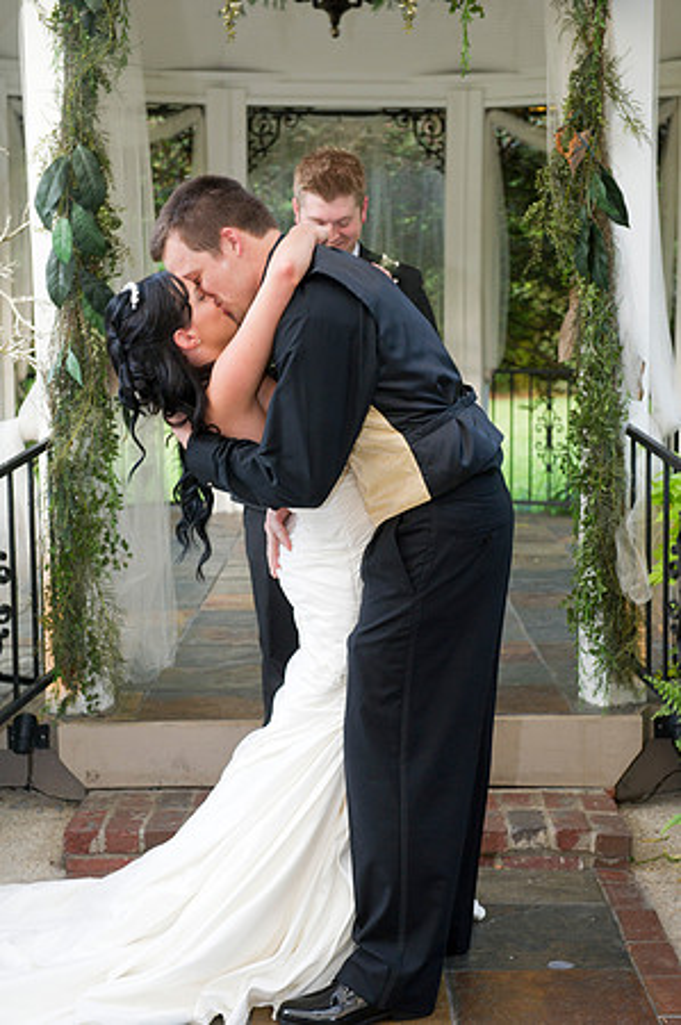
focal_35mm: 62
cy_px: 512
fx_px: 1763
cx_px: 340
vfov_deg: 32.4
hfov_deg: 21.9
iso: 800
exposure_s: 1/125
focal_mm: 62
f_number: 5
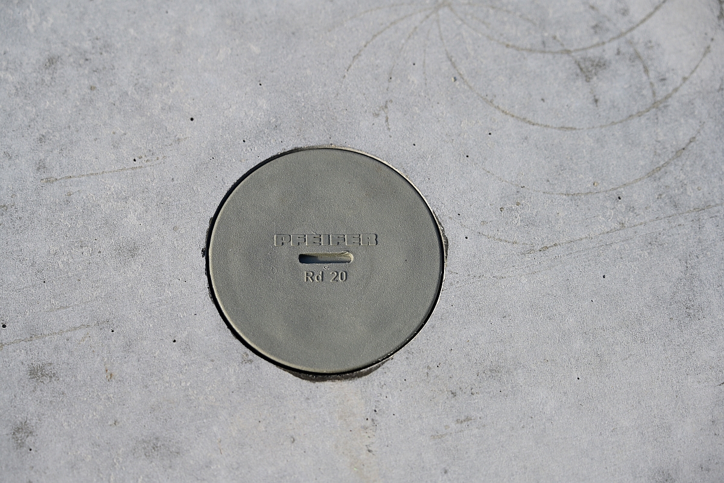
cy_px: 242
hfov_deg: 18.1
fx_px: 2272
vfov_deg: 12.1
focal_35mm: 113
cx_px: 362
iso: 100
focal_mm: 113
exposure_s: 1/250
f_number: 4.5
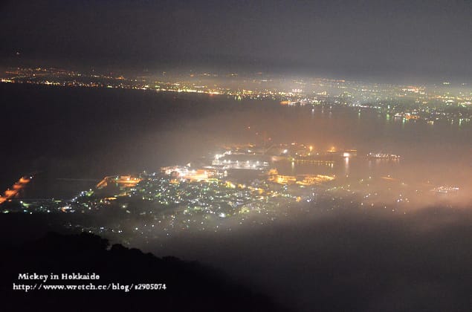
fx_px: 530
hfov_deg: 48.0
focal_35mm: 40
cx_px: 236
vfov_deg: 32.8
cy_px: 156
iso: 6400
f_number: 5
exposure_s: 1/2
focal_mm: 27
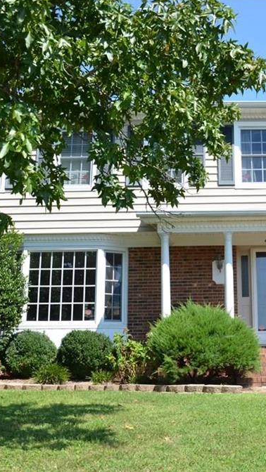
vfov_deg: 47.4
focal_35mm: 43
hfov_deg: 26.5
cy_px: 236
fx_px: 539
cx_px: 254
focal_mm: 18
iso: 160
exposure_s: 1/250
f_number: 8
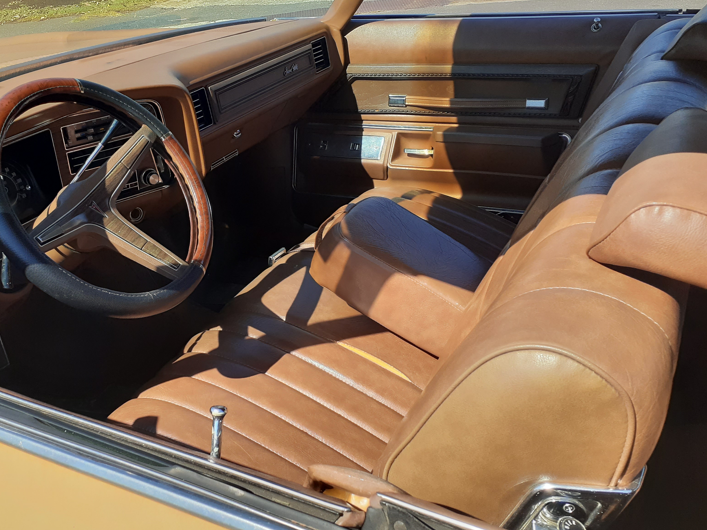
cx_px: 257
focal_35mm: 36
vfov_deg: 39.7
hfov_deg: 50.7
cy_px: 275
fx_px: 735
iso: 40
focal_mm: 3.6
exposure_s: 1/832
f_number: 1.9
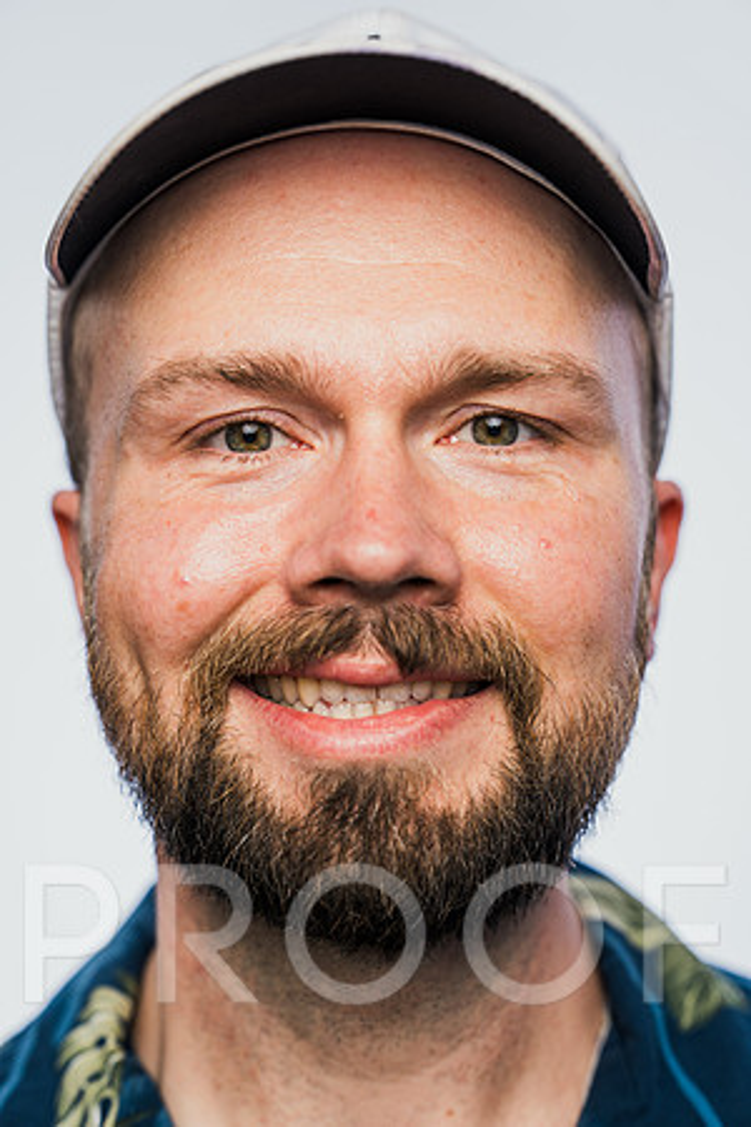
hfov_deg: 15.4
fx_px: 2785
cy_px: 564
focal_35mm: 89
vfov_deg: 22.9
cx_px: 376
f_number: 4
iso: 100
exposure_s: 1/250
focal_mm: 89
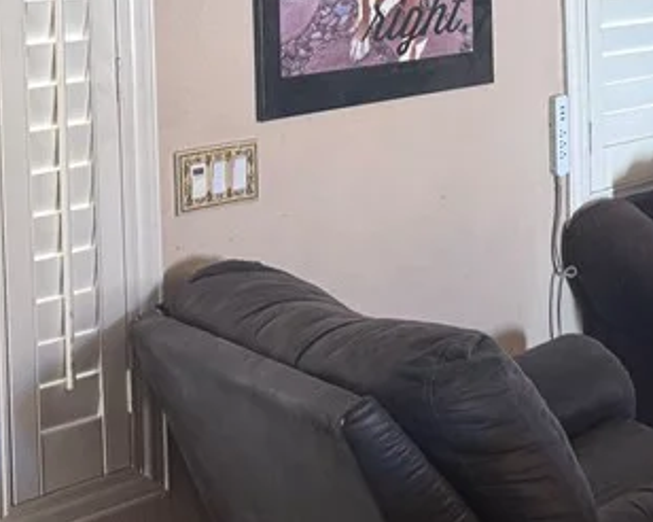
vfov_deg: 18.8
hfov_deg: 21.6
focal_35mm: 78
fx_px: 1506
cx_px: 888
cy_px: -62
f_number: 1.78
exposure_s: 1/60
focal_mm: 6.76
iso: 320
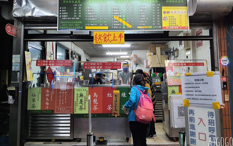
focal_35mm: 28
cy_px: 61
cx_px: 117
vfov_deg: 44.4
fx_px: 178
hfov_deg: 66.5
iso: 160
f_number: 1.7
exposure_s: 1/120
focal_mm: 4.32
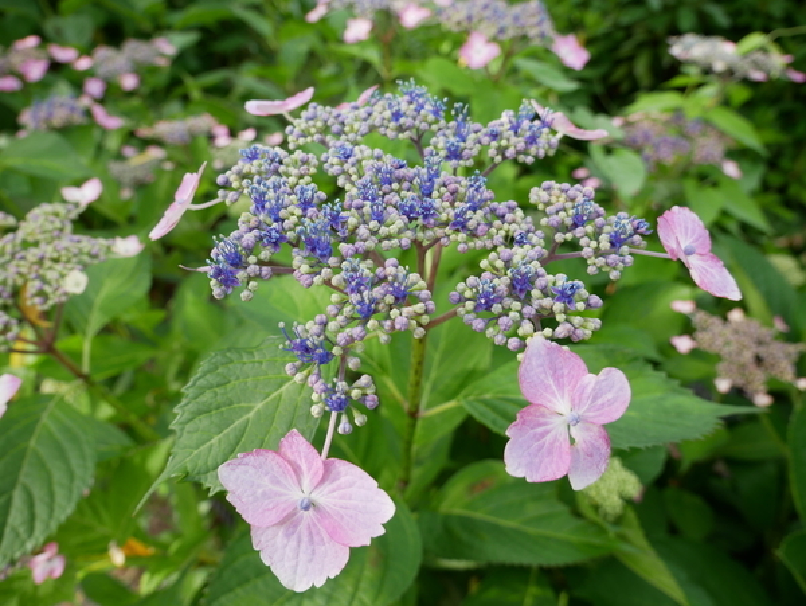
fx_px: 559
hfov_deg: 71.6
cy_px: 303
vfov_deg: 56.9
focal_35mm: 24
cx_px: 403
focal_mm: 12
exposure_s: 1/160
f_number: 4.5
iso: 200
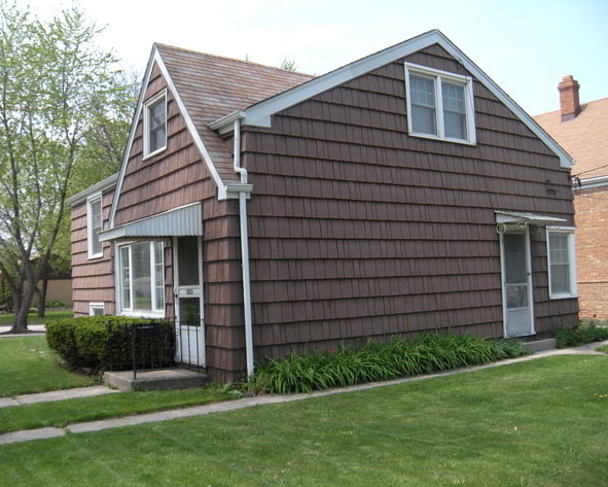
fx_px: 666
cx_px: 285
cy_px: 245
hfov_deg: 49.0
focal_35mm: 37
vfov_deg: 40.1
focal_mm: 5.9
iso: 64
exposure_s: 1/260
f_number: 3.8
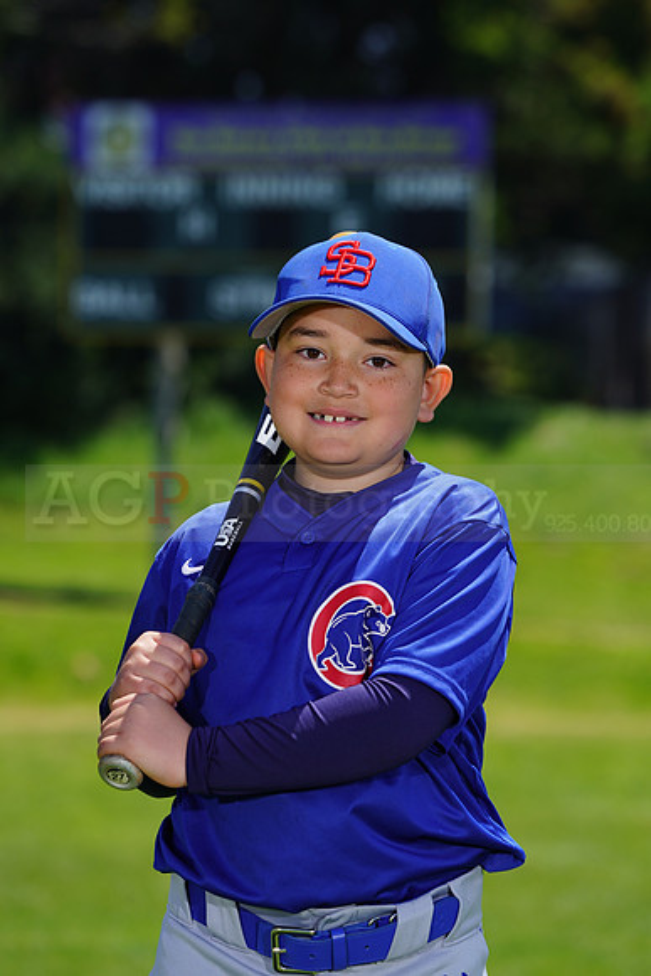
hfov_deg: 5.6
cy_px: 488
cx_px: 326
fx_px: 6614
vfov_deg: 8.4
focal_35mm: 244
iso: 100
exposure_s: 1/250
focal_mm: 244
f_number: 8
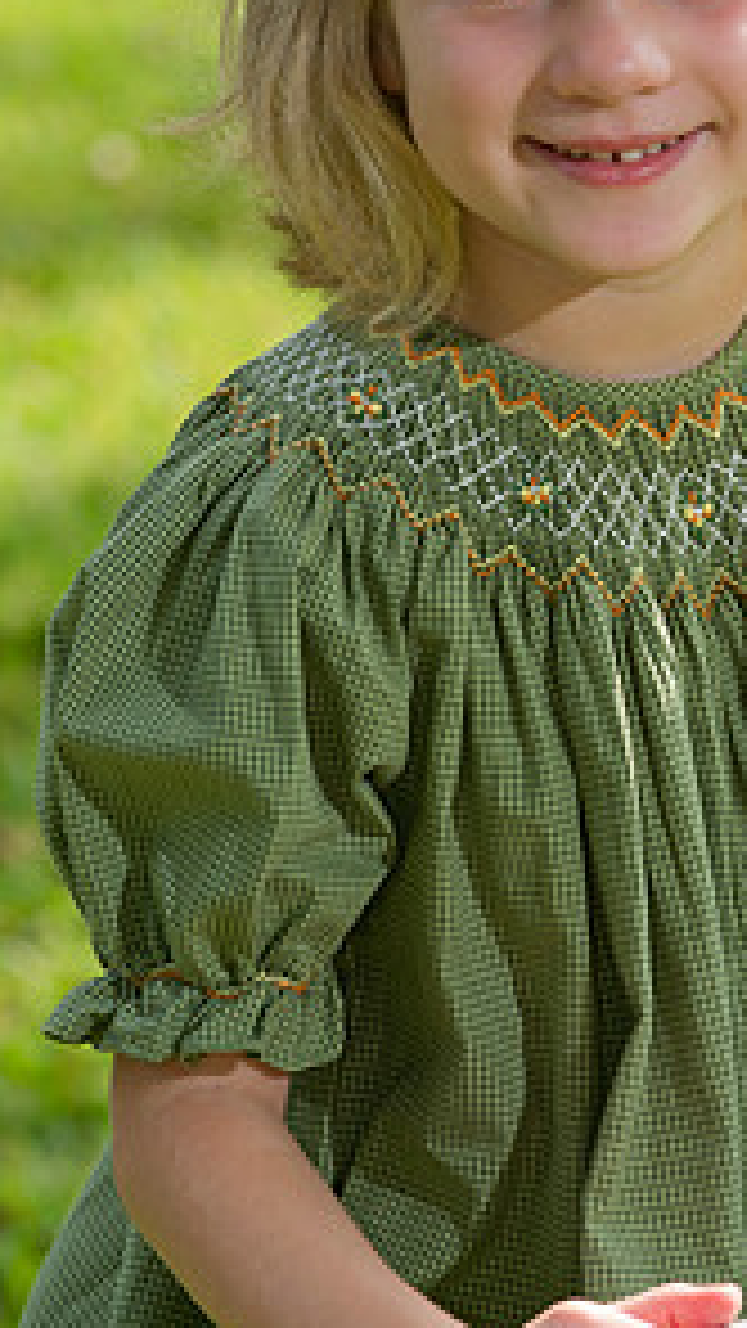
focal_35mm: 255
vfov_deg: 8.5
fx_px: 8977
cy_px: 518
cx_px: 668
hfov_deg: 4.8
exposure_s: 1/250
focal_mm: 160
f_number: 6.3
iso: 320
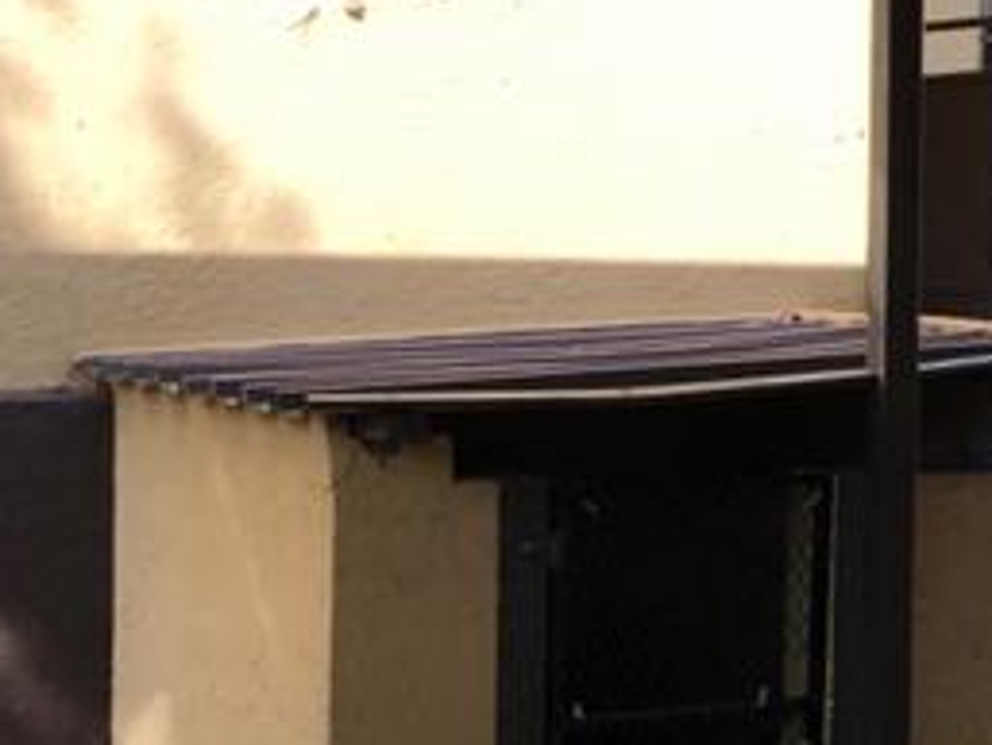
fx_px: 2494
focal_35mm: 87
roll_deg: -2.5
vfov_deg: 17.0
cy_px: 459
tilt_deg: -3.1
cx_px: 1143
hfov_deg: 21.2
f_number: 1.8
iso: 50
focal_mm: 4
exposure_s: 1/1656
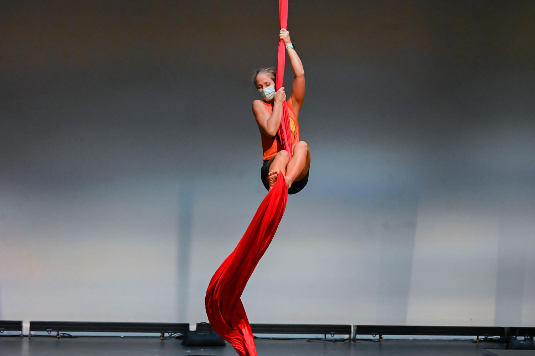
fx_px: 1262
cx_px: 268
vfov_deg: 16.1
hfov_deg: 23.9
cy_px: 178
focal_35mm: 85
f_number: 5.6
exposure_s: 1/500
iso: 16000
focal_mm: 85
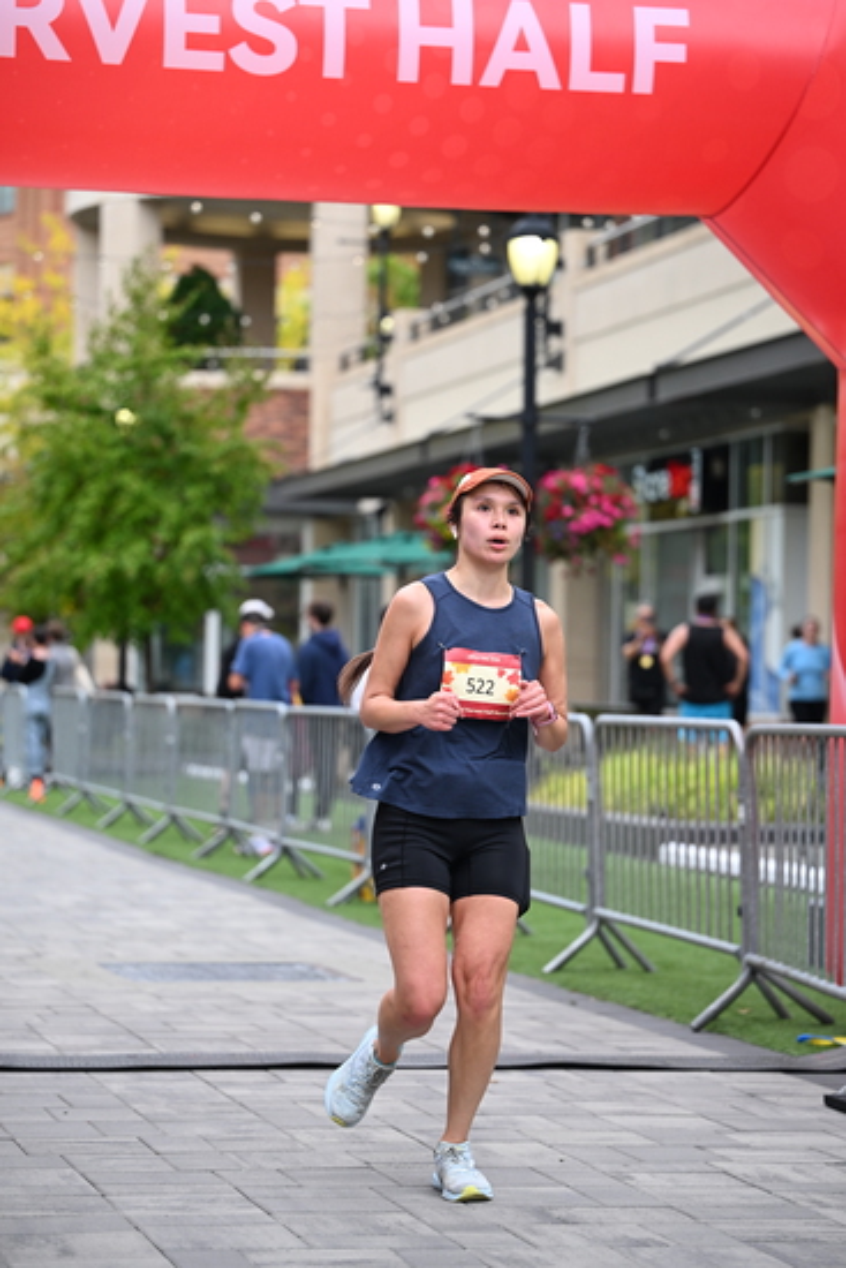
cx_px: 423
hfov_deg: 14.7
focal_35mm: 93
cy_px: 634
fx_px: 3276
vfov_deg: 21.9
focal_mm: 93
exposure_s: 1/2000
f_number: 2.8
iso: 640
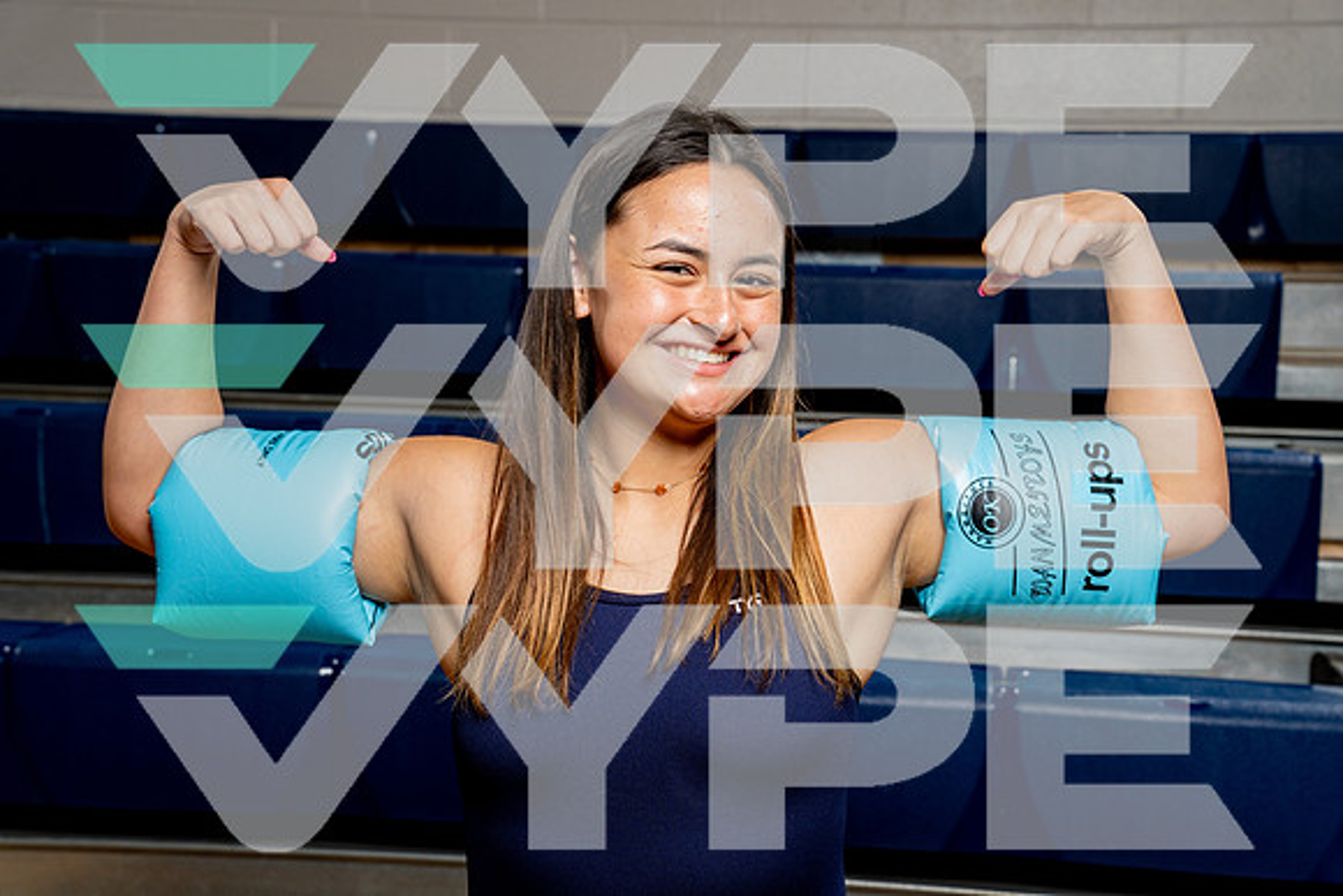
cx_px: 672
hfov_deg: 31.4
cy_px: 448
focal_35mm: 64
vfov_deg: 21.3
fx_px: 2388
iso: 320
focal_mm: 64
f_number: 8
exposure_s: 1/250
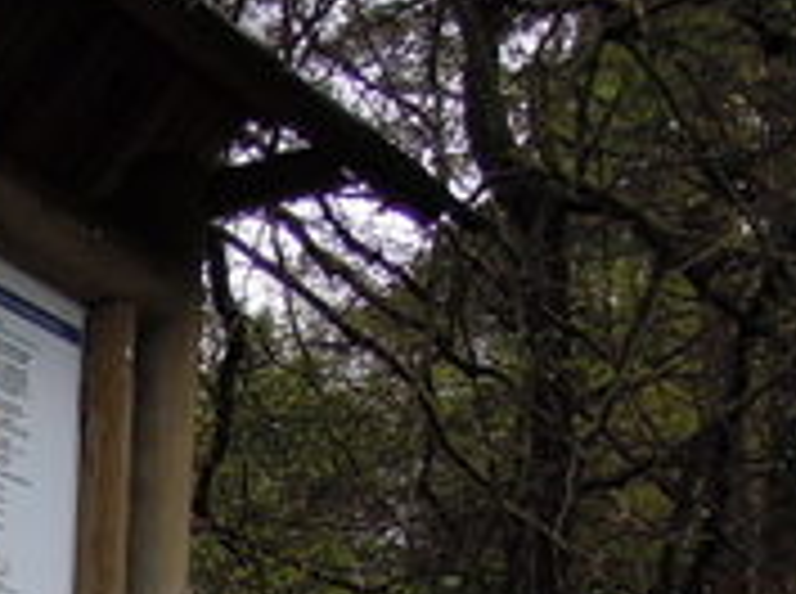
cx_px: -499
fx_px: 1997
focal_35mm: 87
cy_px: 1017
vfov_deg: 15.0
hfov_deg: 18.9
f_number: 2.8
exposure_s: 1/250
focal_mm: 4.3
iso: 160
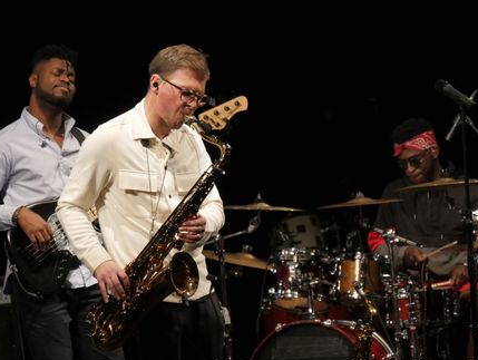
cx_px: 241
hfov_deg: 7.5
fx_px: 3623
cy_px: 187
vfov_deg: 5.7
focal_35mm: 262
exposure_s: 1/250
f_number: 5.5
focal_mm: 125
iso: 3200
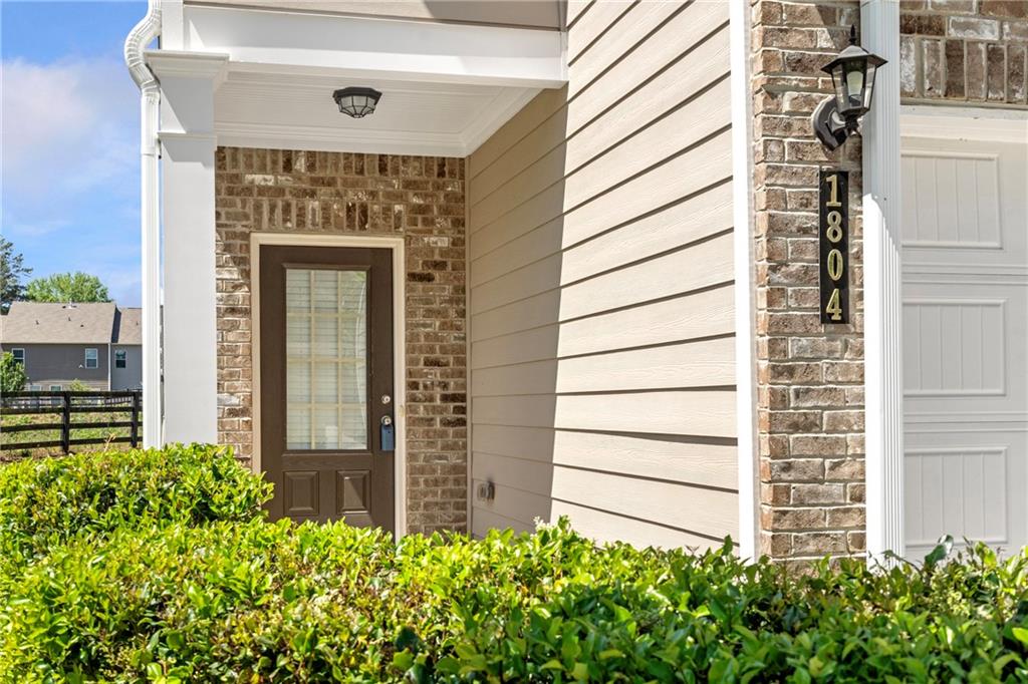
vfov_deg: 37.8
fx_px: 999
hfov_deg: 54.4
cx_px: 514
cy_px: 342
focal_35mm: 35
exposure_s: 1/640
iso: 400
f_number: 8
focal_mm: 35
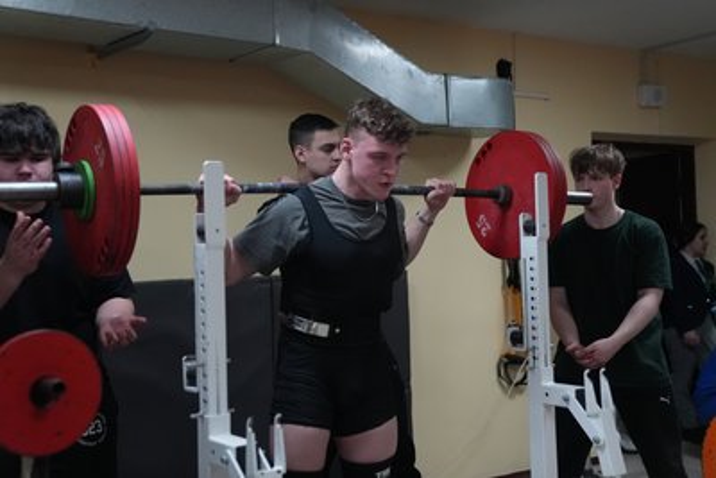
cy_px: 239
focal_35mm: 47
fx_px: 935
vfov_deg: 28.7
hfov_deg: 41.9
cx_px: 358
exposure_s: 1/160
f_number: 2.8
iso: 12800
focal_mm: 47
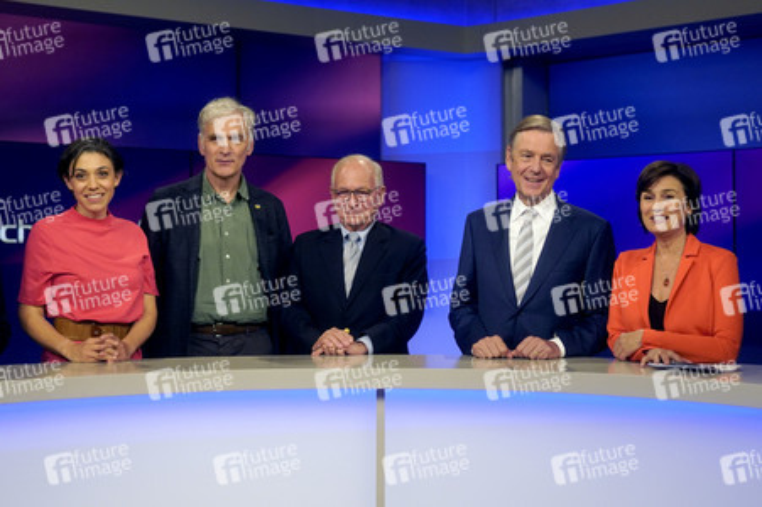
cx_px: 381
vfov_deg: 29.8
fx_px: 952
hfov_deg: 43.6
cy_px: 254
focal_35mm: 45
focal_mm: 30
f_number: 1.4
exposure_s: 1/800
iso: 640
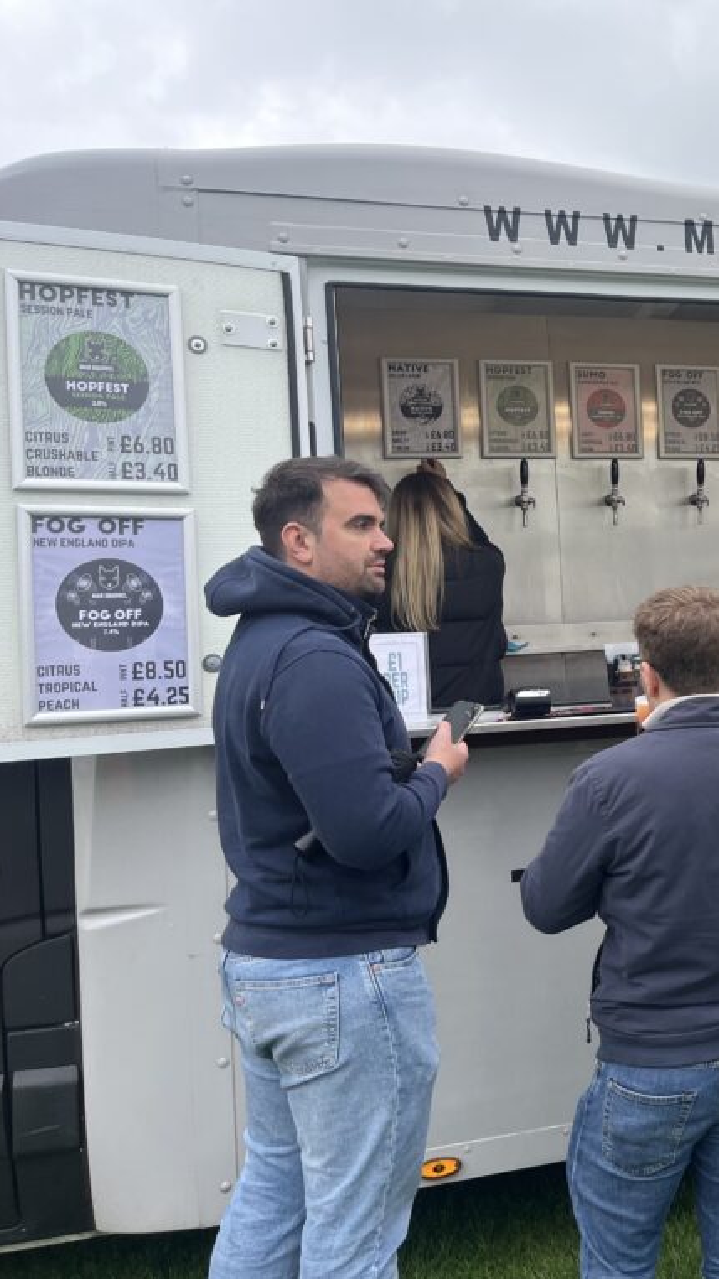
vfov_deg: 52.8
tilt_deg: -1.3
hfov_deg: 27.7
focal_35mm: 38
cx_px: 843
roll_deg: +0.7
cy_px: 642
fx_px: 1288
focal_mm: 5.1
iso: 50
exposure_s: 1/615
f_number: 1.6
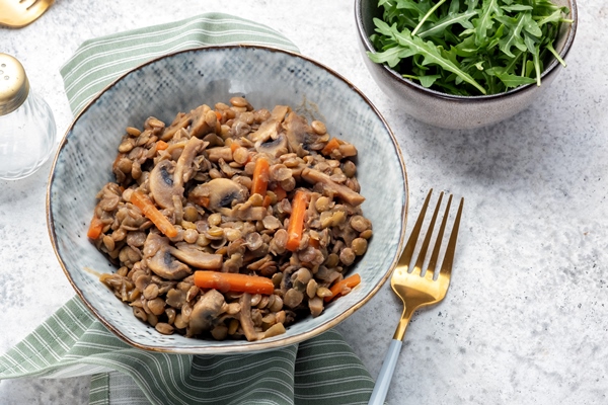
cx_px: 304
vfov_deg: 15.2
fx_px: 1520
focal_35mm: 90
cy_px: 202
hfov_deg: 22.6
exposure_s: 1/125
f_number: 11
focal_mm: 60
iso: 100
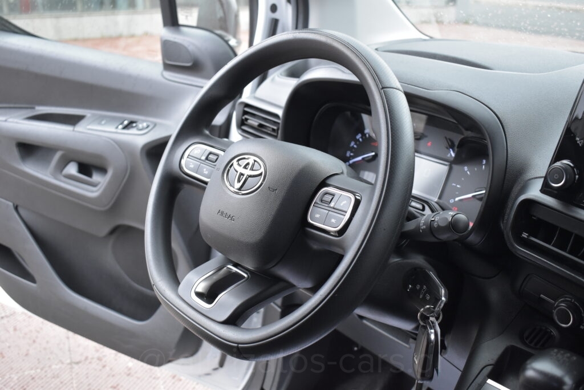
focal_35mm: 36
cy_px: 195
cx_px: 292
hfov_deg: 53.1
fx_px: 584
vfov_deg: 36.9
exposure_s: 1/640
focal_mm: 24
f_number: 3.8
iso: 1600
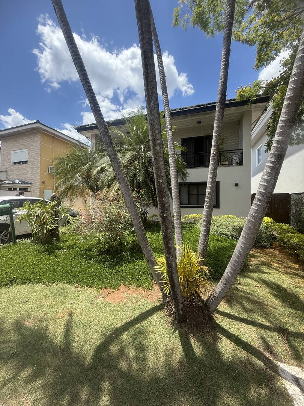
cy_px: 203
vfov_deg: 102.1
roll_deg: +0.0
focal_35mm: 14
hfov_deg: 85.7
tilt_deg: +1.1
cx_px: 152
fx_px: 164
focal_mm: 2.22
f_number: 2.2
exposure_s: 1/955
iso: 64
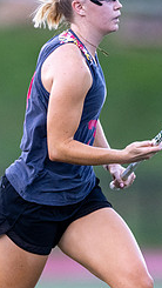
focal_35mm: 1276
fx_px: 9734
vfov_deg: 1.7
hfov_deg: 1.0
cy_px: 156
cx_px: 33
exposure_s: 1/1000
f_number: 2.8
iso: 2500
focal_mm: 400
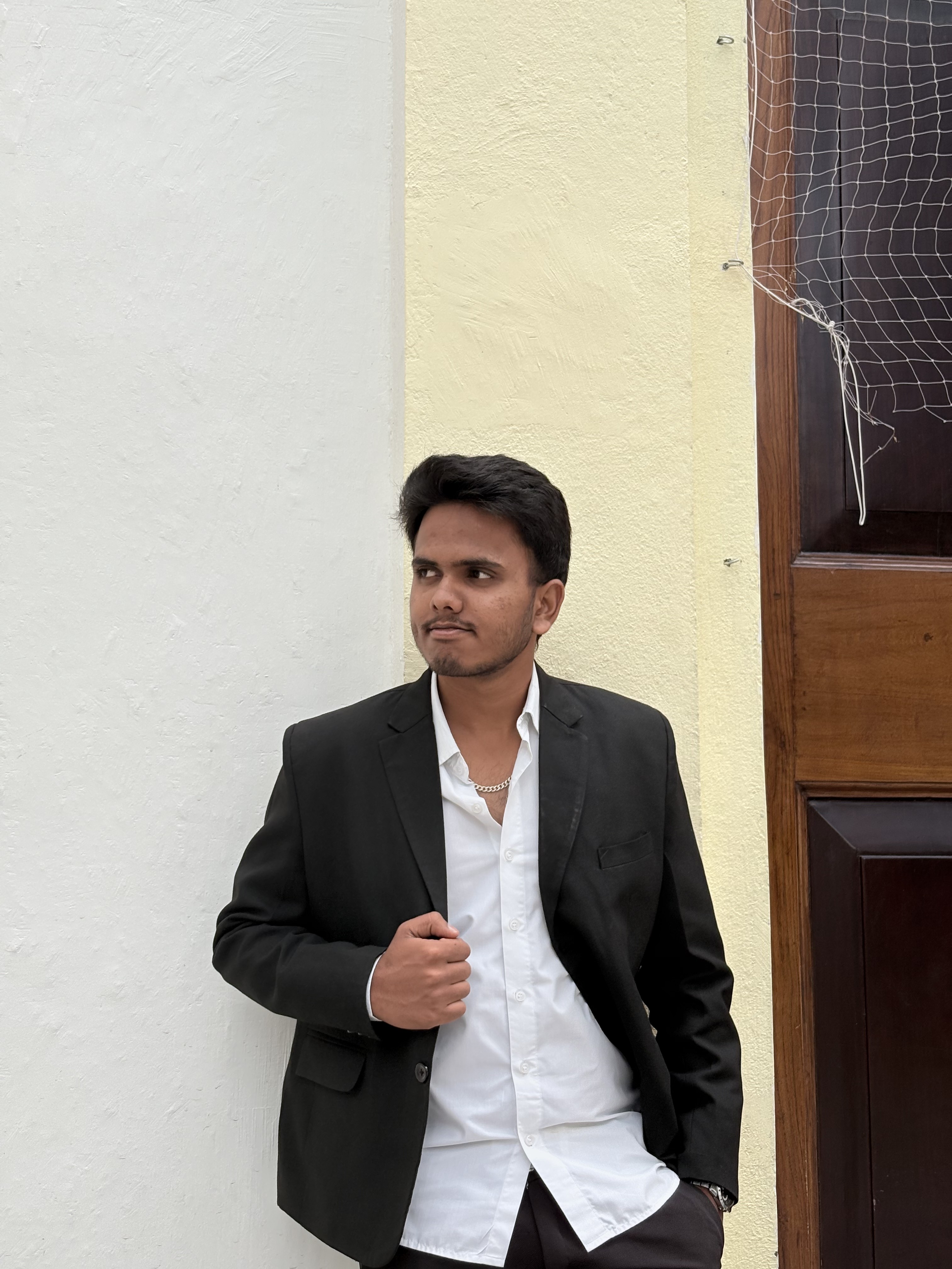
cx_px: 476
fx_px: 1907
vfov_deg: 36.8
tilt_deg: +7.4
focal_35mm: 52
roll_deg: +0.0
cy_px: 634
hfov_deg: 28.0
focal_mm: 5.96
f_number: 1.6
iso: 50
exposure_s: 1/243
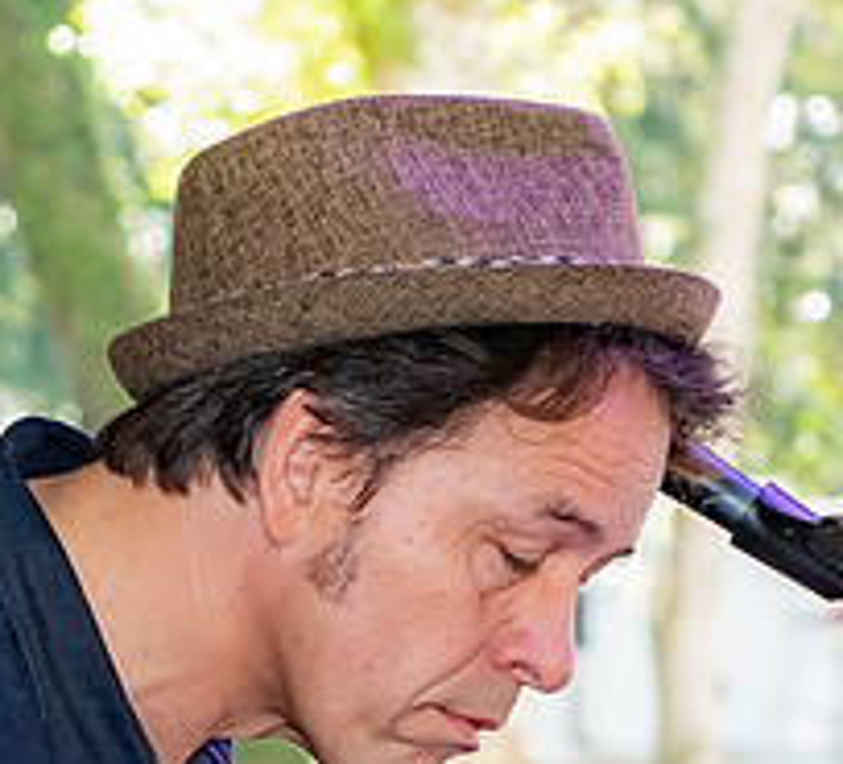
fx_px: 9836
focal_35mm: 374
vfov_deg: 4.4
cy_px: 687
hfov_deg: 4.9
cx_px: 85
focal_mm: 70
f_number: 5.6
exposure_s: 1/160
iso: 800
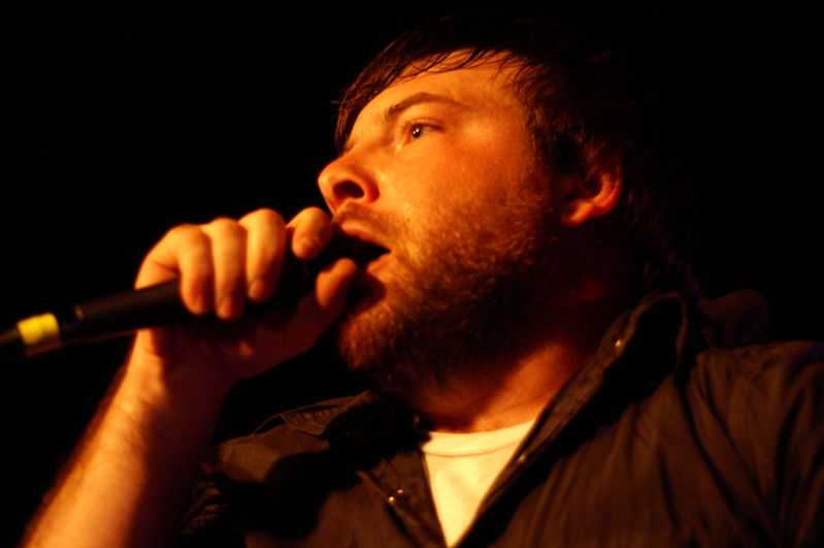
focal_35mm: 75
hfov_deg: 27.0
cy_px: 274
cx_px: 412
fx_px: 1715
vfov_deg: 18.1
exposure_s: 1/30
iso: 1600
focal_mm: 50
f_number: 2
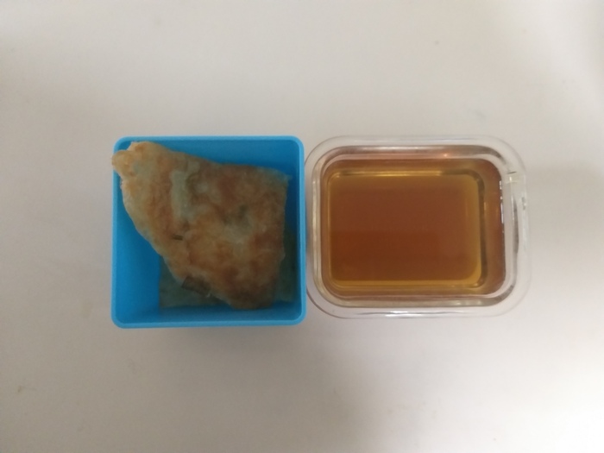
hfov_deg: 67.3
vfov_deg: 53.1
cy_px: 226
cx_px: 302
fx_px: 454
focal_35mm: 26
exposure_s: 1/24
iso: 400
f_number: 1.7
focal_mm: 3.93
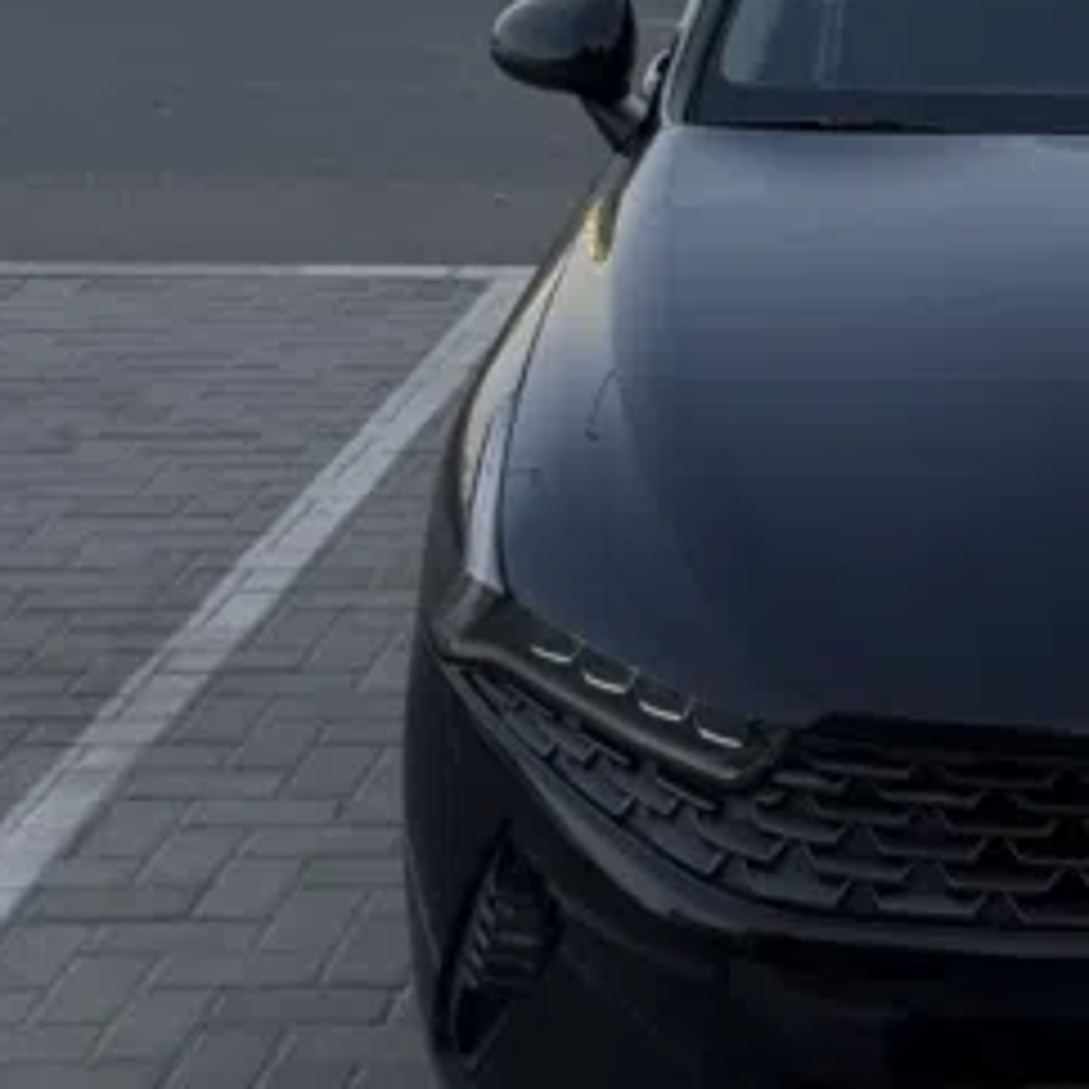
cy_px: 171
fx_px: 1993
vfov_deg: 29.6
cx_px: 1341
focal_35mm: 56
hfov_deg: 26.7
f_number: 1.78
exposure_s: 1/2703
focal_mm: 6.76
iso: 80
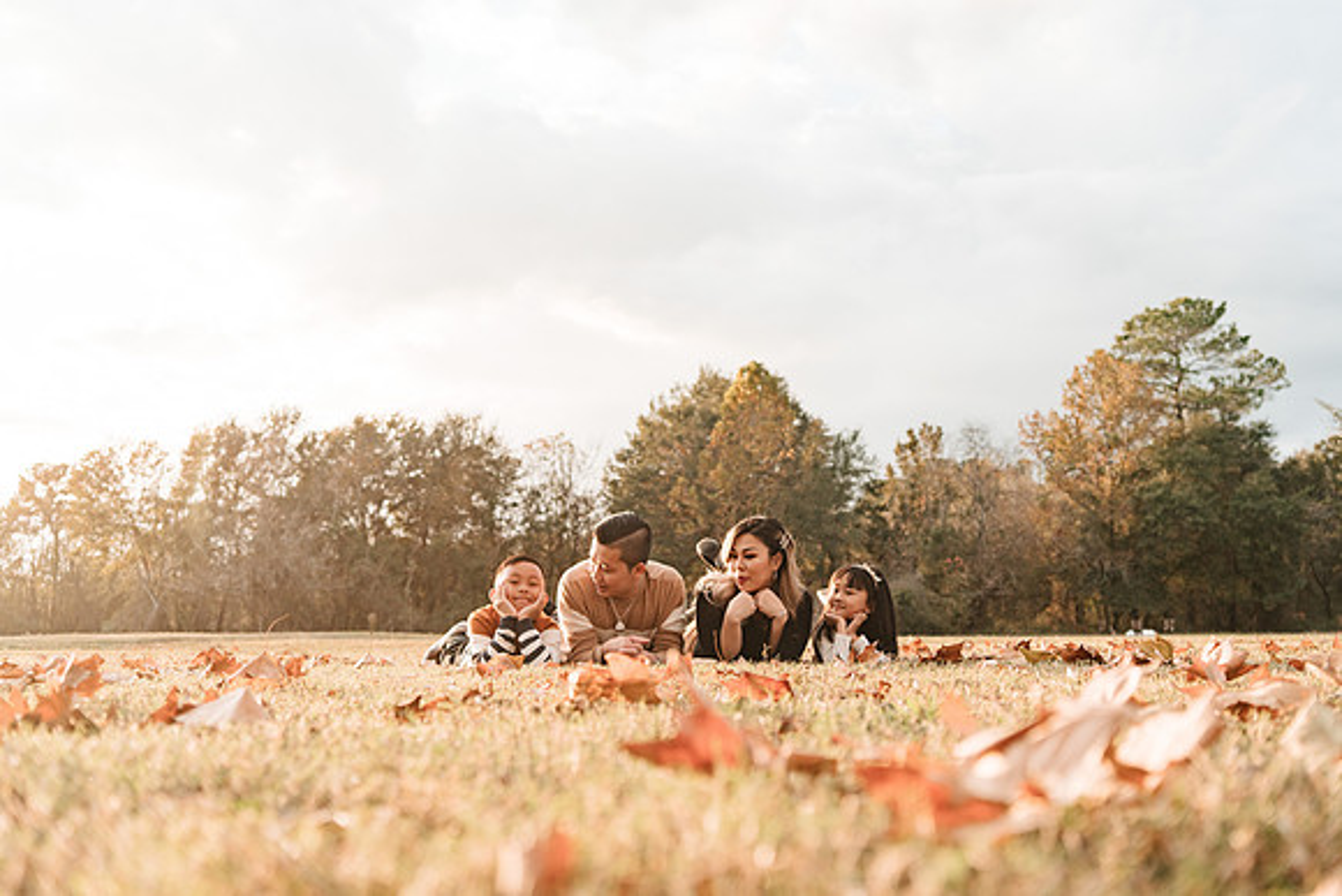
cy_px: 398
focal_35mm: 40
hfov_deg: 48.5
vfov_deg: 33.5
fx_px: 1484
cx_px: 755
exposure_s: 1/1600
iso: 320
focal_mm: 35
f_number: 4
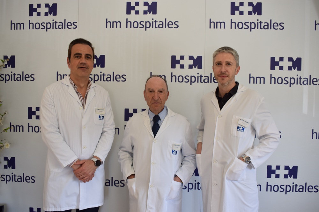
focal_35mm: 33
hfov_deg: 57.2
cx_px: 160
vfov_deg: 39.9
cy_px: 106
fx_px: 292
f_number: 5
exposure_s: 1/100
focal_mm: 22
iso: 400
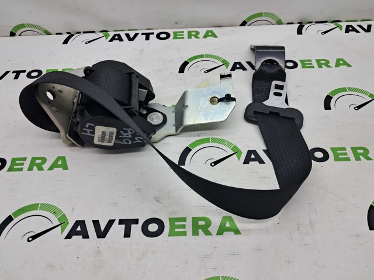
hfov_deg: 65.4
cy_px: 140
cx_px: 187
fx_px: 291
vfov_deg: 51.3
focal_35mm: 27
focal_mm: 4
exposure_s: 1/120
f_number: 1.8
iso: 50
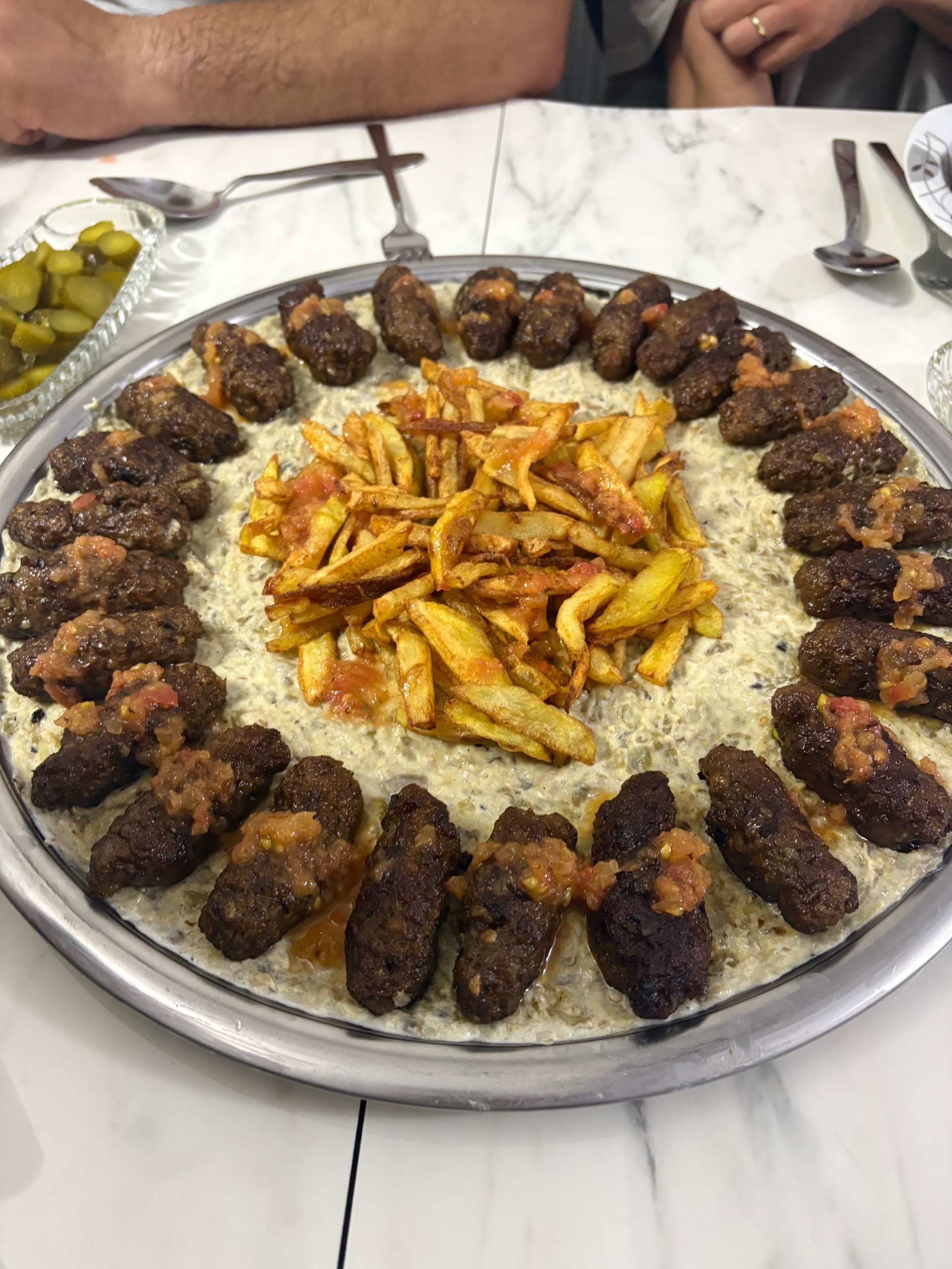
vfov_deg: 67.3
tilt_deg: -50.1
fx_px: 953
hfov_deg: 53.1
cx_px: 476
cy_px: 634
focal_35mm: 26
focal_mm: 5.96
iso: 400
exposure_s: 1/50
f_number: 1.6
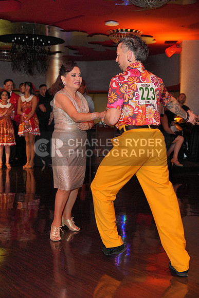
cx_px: 100
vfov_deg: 39.6
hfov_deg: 27.0
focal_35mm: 50
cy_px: 149
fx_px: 414
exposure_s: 1/200
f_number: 4
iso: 4000
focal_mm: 50
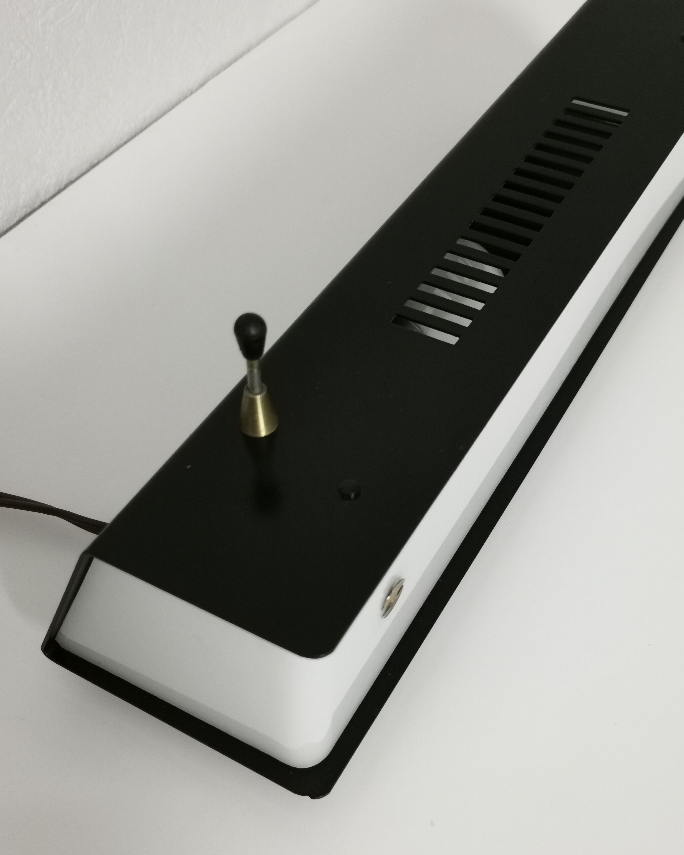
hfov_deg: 34.1
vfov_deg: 42.0
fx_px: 1113
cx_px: 342
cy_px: 443
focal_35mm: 44
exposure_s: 1/33.3
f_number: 1.8
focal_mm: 5.58
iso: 500
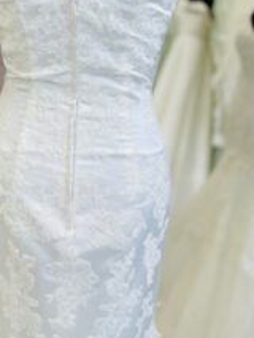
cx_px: 76
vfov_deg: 36.1
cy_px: 91
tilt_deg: -11.1
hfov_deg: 27.8
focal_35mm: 52
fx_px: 508
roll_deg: -2.6
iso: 50
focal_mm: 5.1
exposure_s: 1/100
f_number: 1.6
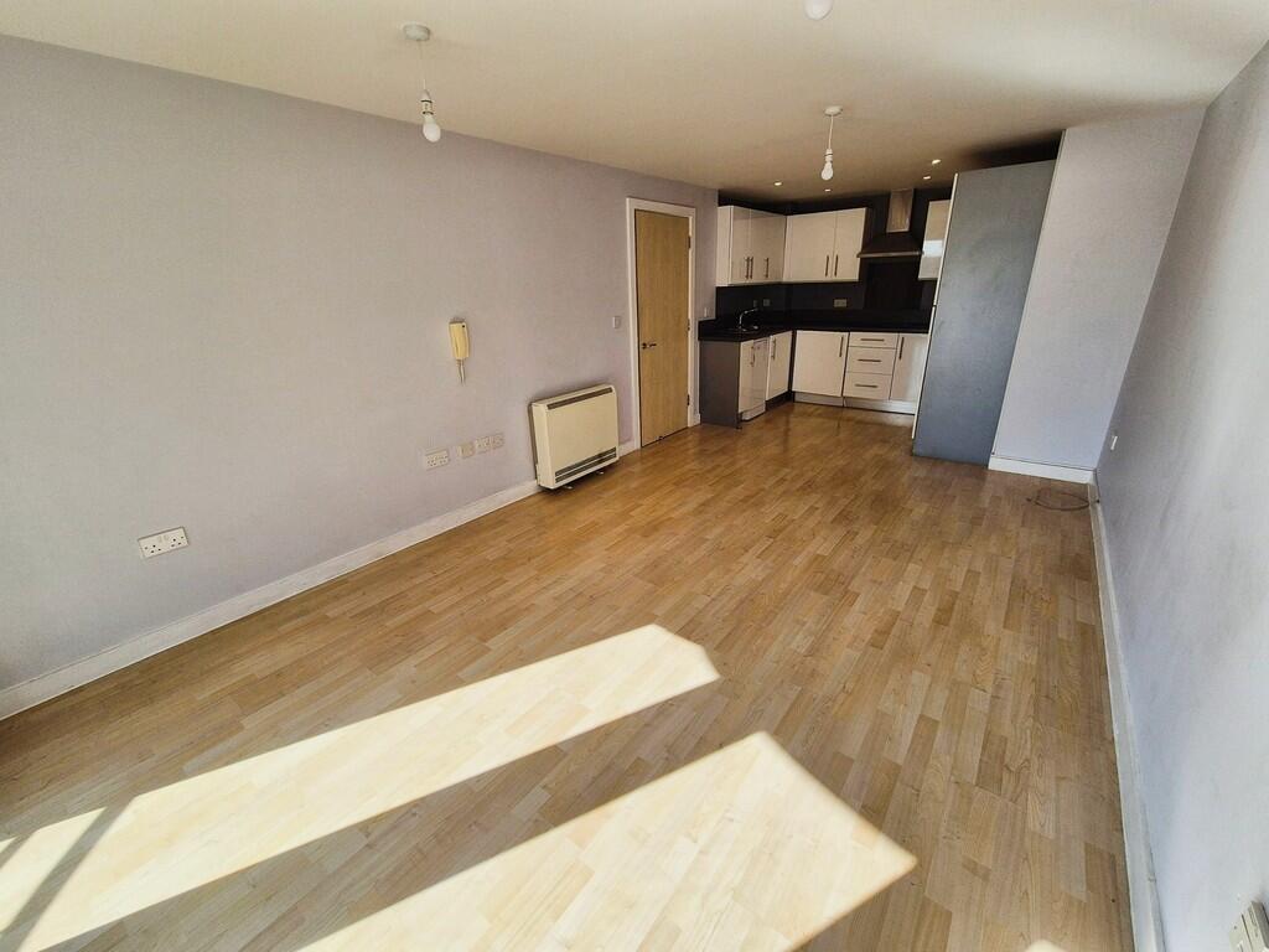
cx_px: 634
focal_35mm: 13
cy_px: 476
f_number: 2.2
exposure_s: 1/1012
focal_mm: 2.2
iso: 50
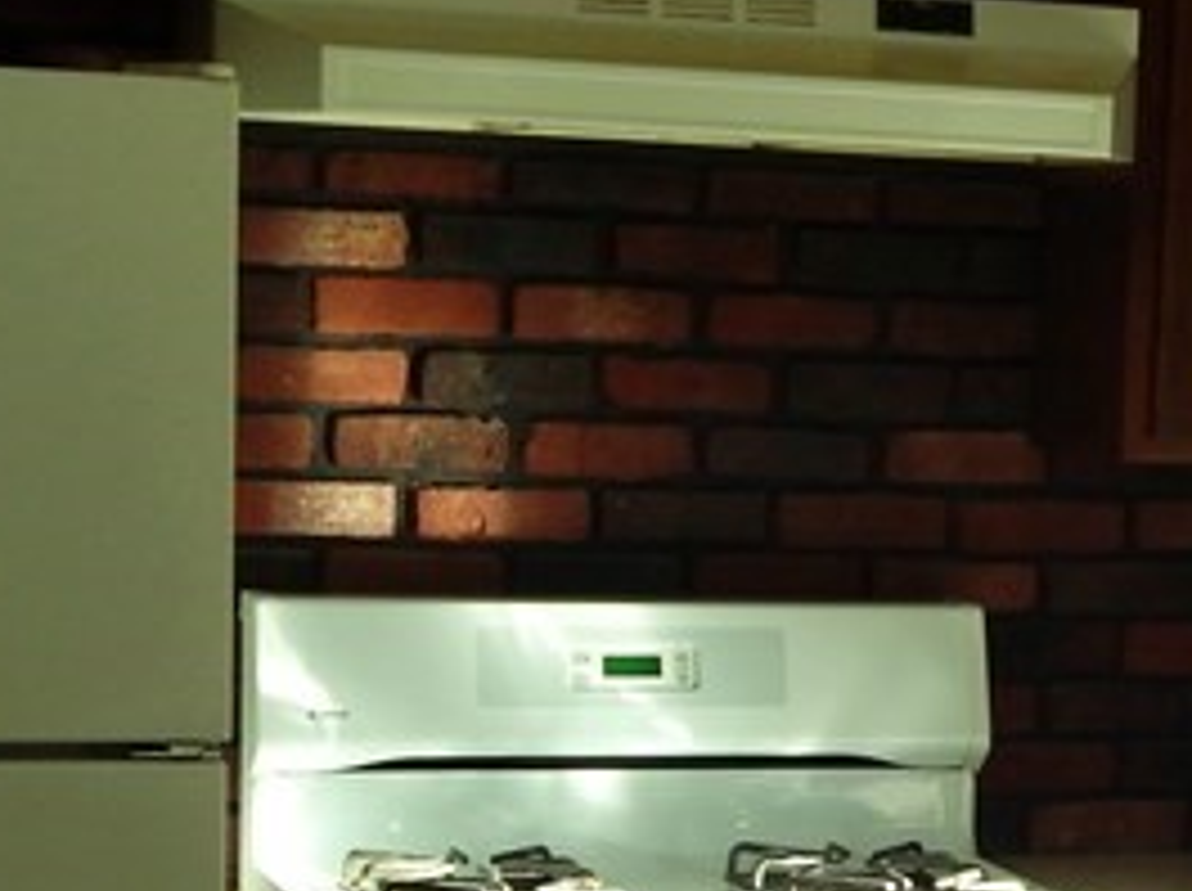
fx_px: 4127
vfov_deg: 12.2
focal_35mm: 120
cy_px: 873
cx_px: 1304
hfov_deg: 16.0
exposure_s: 1/100
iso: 125
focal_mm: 5.6
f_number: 3.2
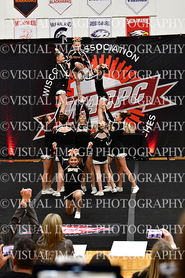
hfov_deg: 12.2
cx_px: 92
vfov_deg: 18.3
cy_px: 139
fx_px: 863
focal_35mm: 112
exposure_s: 1/500
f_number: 3.5
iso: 4000
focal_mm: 75
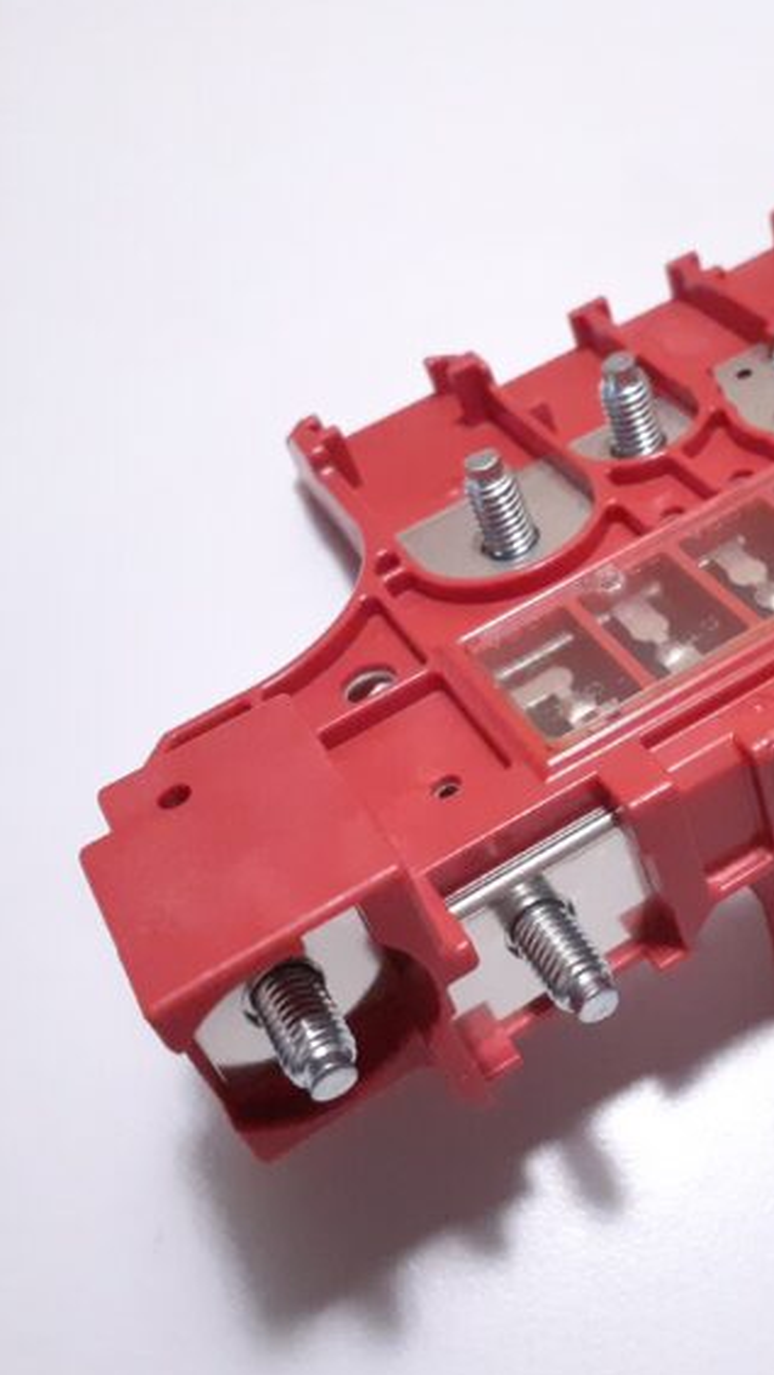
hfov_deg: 28.9
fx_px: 1459
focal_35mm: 40
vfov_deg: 50.5
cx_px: 640
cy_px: 689
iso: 800
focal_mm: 3.6
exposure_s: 1/154
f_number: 1.9
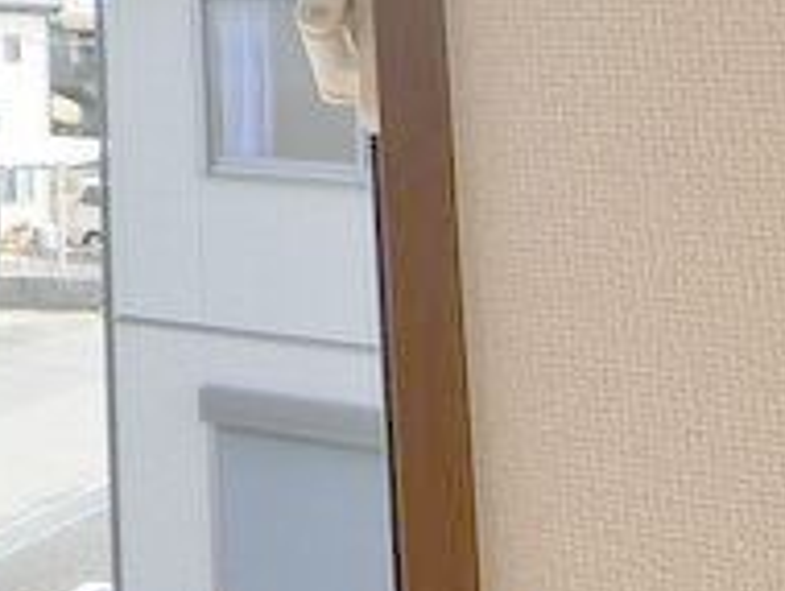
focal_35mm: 80
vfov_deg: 16.8
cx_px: -583
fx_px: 1816
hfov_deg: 19.2
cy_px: -289
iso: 80
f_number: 2.7
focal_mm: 4.06
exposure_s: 1/500
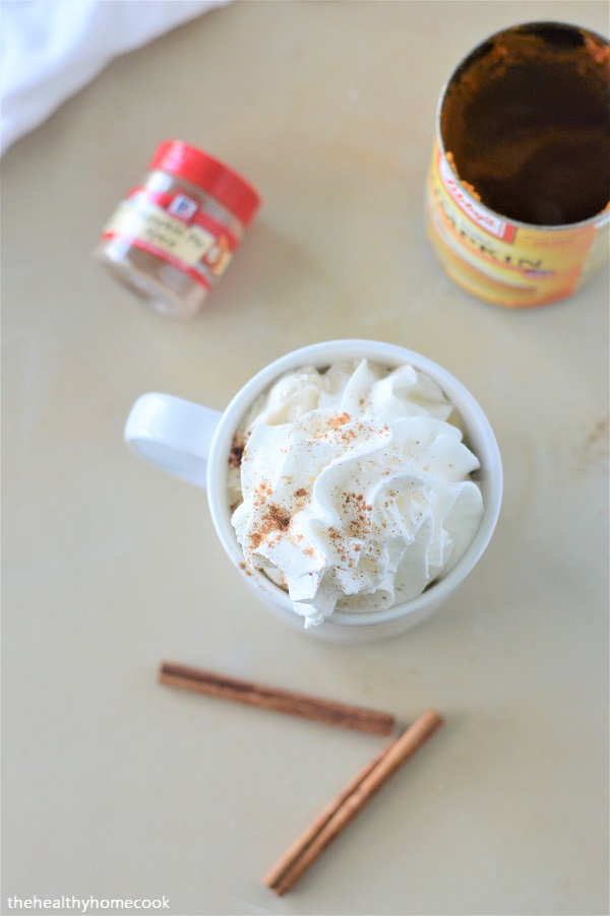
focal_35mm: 75
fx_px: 1909
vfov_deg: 27.0
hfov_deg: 18.2
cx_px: 305
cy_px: 458
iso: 1250
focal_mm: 50
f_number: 2.8
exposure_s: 1/500
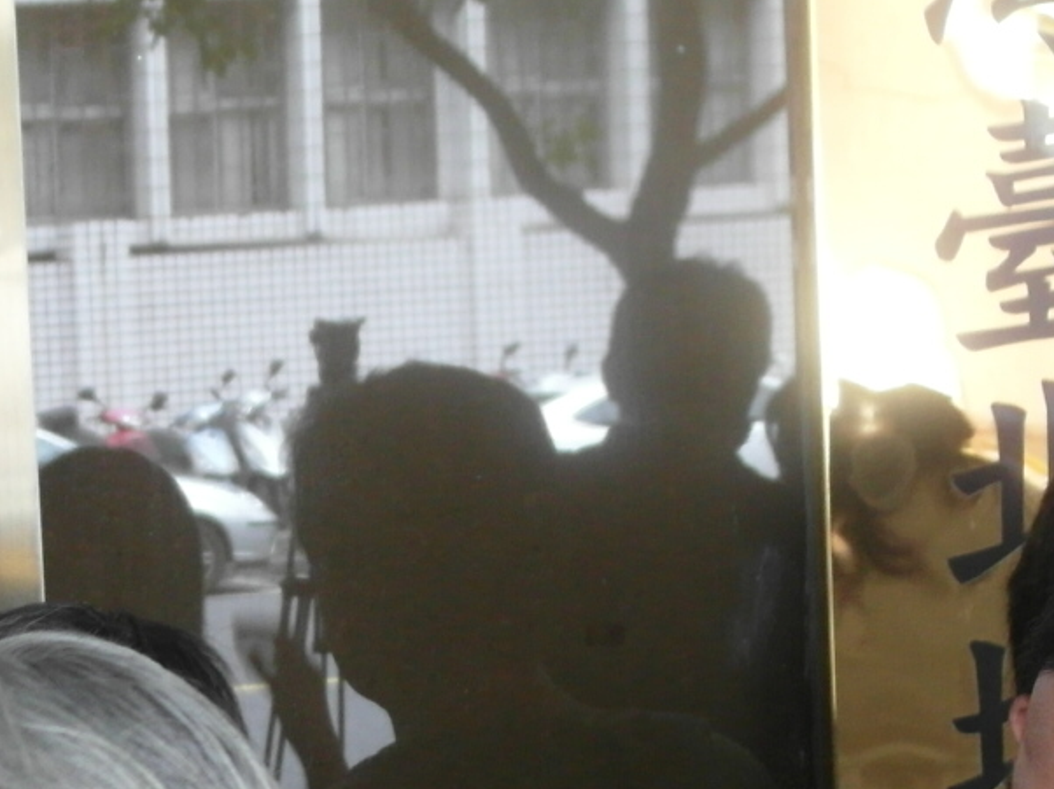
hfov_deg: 13.6
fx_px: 4352
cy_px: 565
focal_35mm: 143
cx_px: 49
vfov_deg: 10.4
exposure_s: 1/45
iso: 200
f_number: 2.3
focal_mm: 9.1
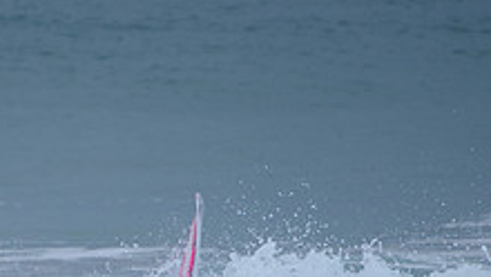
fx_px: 18001
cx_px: 47
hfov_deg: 1.6
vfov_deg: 0.9
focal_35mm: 1382
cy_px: 345
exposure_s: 1/800
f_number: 5.6
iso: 180
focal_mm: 500
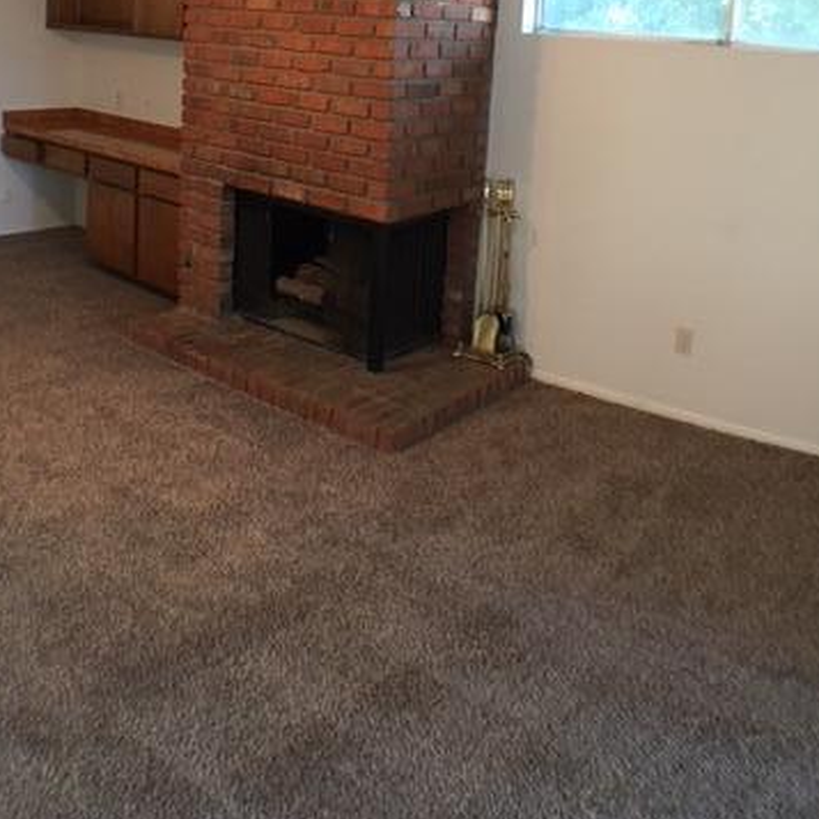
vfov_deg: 35.3
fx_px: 1231
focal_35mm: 46
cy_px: 133
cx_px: 376
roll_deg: -3.4
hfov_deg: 36.8
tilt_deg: -7.1
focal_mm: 4.15
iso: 80
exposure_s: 1/15
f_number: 2.2
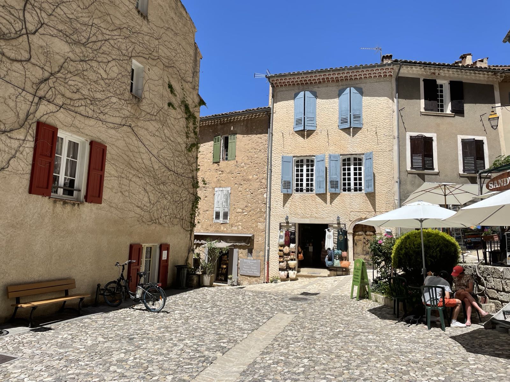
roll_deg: -1.0
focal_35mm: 26
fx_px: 383
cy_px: 191
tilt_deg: +7.8
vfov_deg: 53.1
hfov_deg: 67.3
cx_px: 255
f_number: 1.6
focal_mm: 4.2
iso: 32
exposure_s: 1/4464
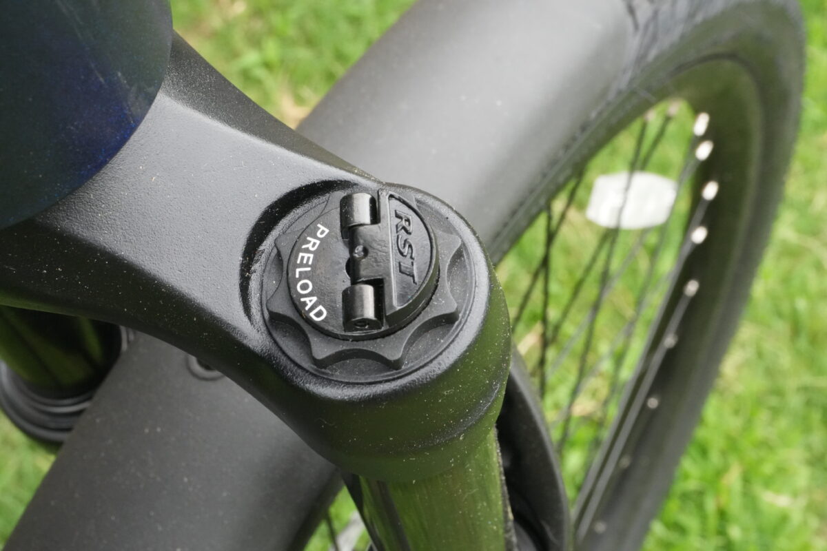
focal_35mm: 57
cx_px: 414
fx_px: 1309
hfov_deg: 35.1
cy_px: 276
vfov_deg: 23.8
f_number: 16
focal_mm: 38
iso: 4000
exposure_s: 1/125
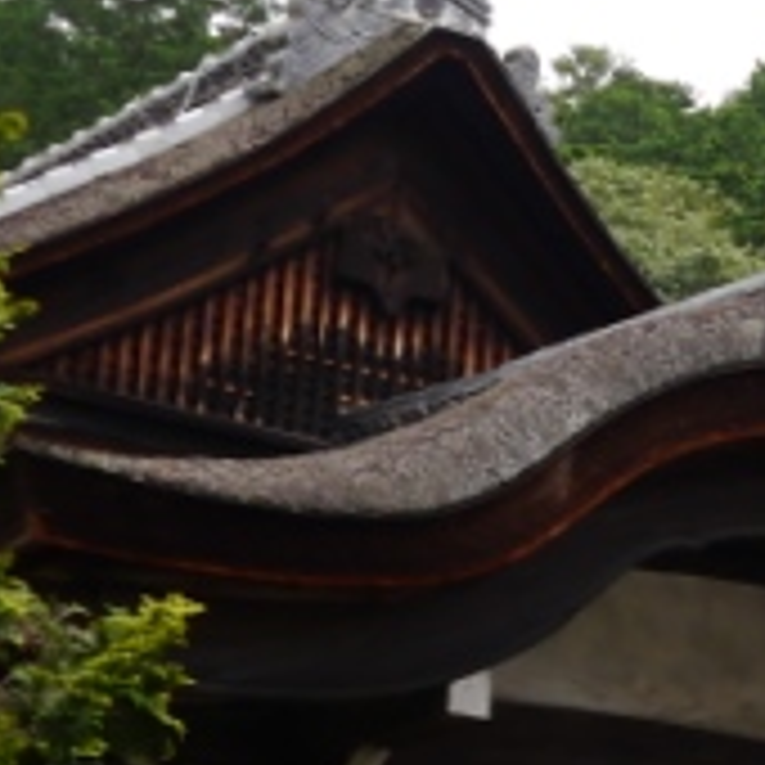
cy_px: 864
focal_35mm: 149
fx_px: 3725
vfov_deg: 11.5
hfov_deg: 9.8
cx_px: 2048
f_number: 5.6
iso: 160
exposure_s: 1/250
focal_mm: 14
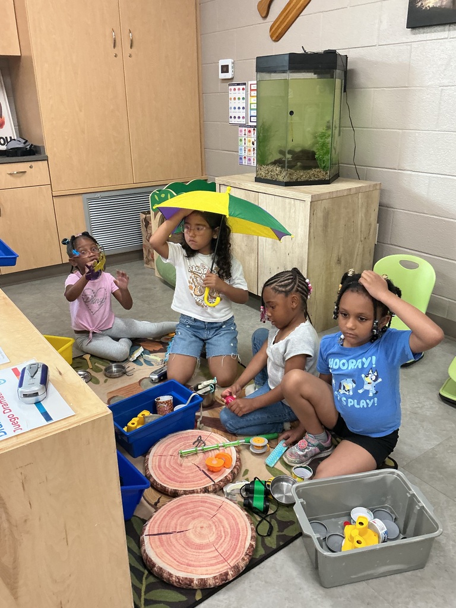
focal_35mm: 29
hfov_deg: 48.2
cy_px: 304
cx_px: 228
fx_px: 509
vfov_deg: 61.7
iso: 200
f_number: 1.8
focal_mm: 3
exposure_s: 1/60
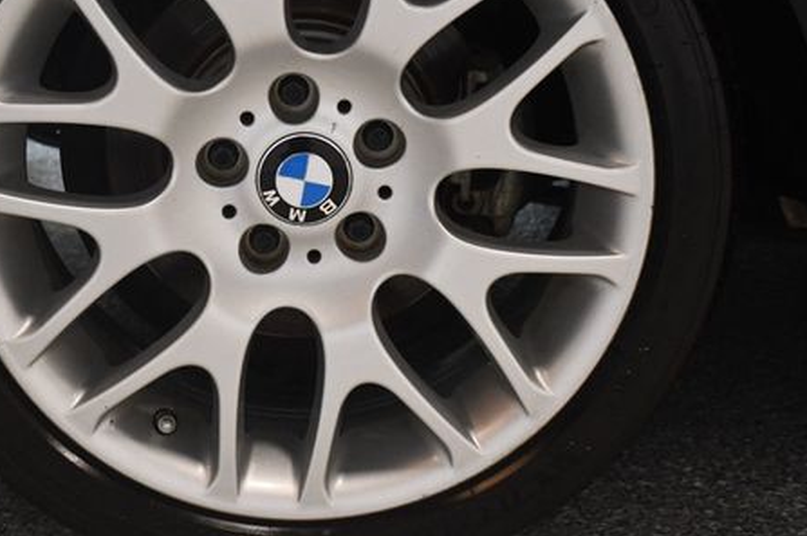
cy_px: 171
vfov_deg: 14.2
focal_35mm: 96
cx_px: 350
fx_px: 2150
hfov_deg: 21.3
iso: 3200
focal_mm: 45
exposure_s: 1/100
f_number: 4.5
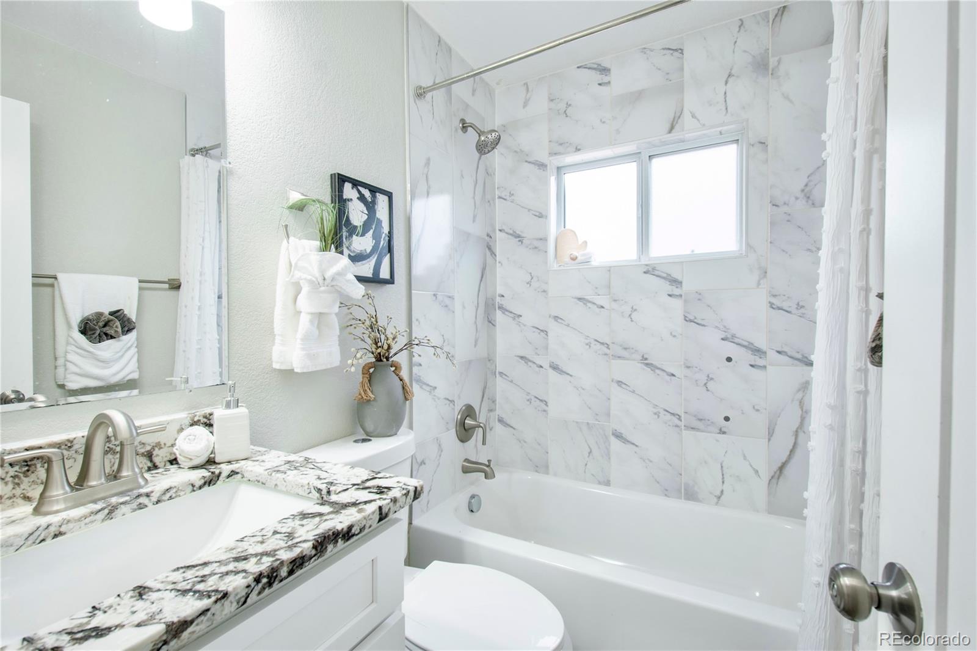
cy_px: 326
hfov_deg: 100.4
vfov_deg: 77.3
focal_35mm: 15
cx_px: 488
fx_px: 407
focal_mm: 10
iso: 200
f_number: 8
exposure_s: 1/10
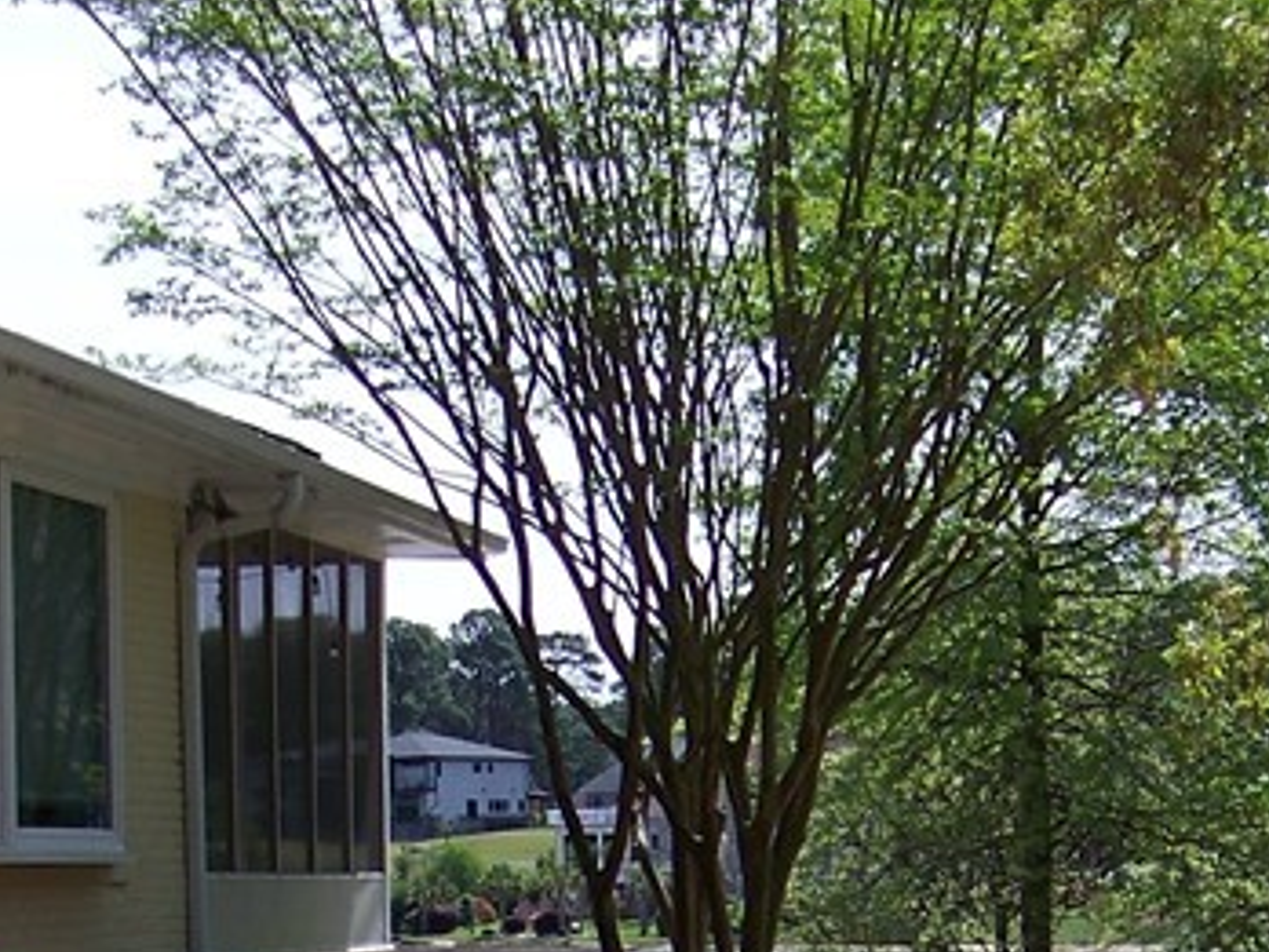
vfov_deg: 13.5
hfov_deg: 18.5
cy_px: 1229
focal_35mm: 106
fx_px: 3886
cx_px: 638
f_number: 2.8
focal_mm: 5.85
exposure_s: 1/800
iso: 64
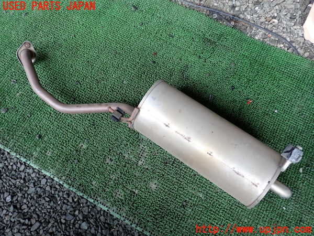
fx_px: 272
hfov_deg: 60.0
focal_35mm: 30
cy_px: 118
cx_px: 157
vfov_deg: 46.8
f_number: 2.3
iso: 200
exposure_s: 1/80
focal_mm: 5.4
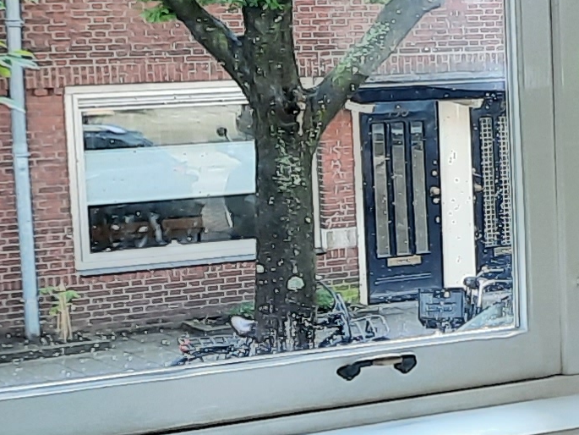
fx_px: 2442
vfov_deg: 10.2
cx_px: 1459
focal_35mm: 146
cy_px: 311
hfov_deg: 11.0
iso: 80
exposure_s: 1/50
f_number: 2
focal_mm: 4.6
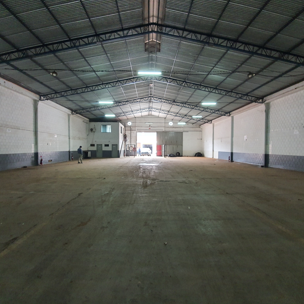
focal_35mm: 16
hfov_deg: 87.4
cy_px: 149
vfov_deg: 87.4
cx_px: 149
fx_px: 159
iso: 500
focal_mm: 1.8
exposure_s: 1/33
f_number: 2.2
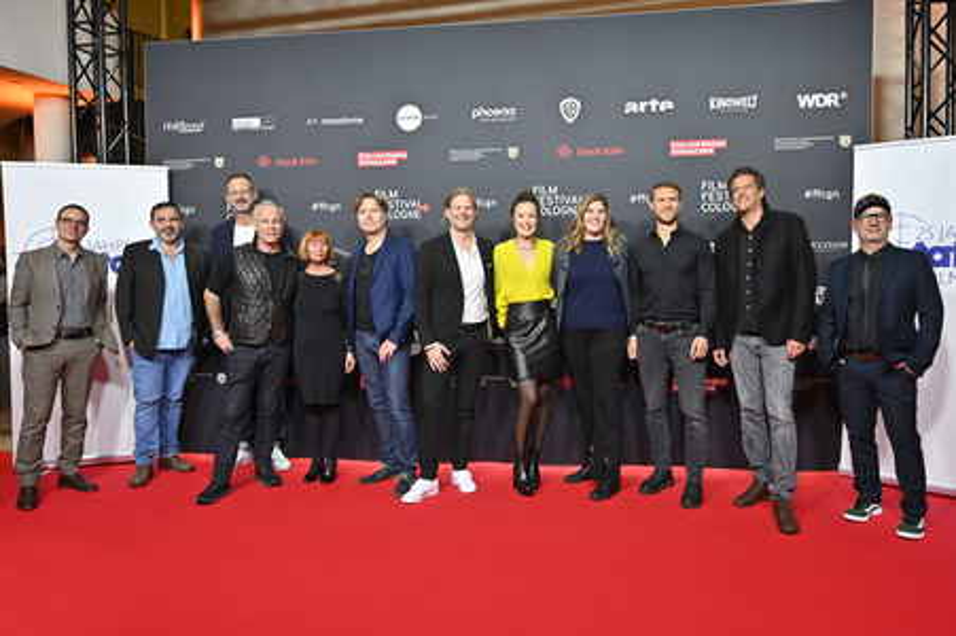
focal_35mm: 24
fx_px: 637
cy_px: 318
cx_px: 478
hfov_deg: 73.8
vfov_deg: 53.1
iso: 1250
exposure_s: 1/200
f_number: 5
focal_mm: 24
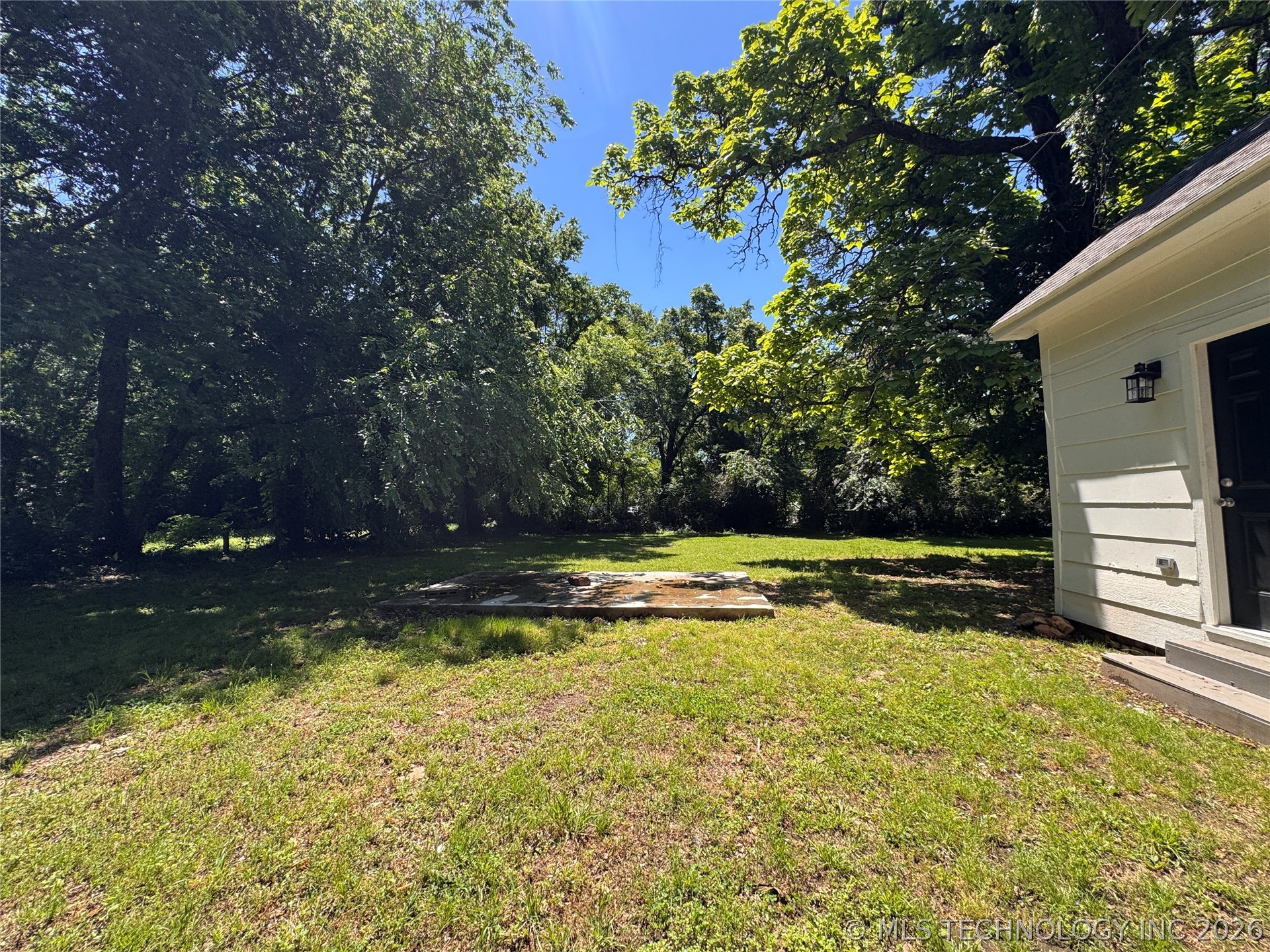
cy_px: 476
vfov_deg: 85.7
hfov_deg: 102.1
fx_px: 514
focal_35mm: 14
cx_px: 635
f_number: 2.2
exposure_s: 1/734
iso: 50
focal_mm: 2.22
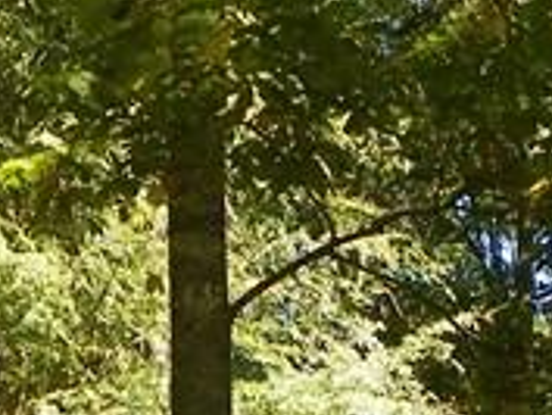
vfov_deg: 9.3
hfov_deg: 12.9
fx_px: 2394
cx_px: 630
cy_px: 842
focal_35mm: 150
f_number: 2.8
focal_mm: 4.6
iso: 64
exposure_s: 1/200
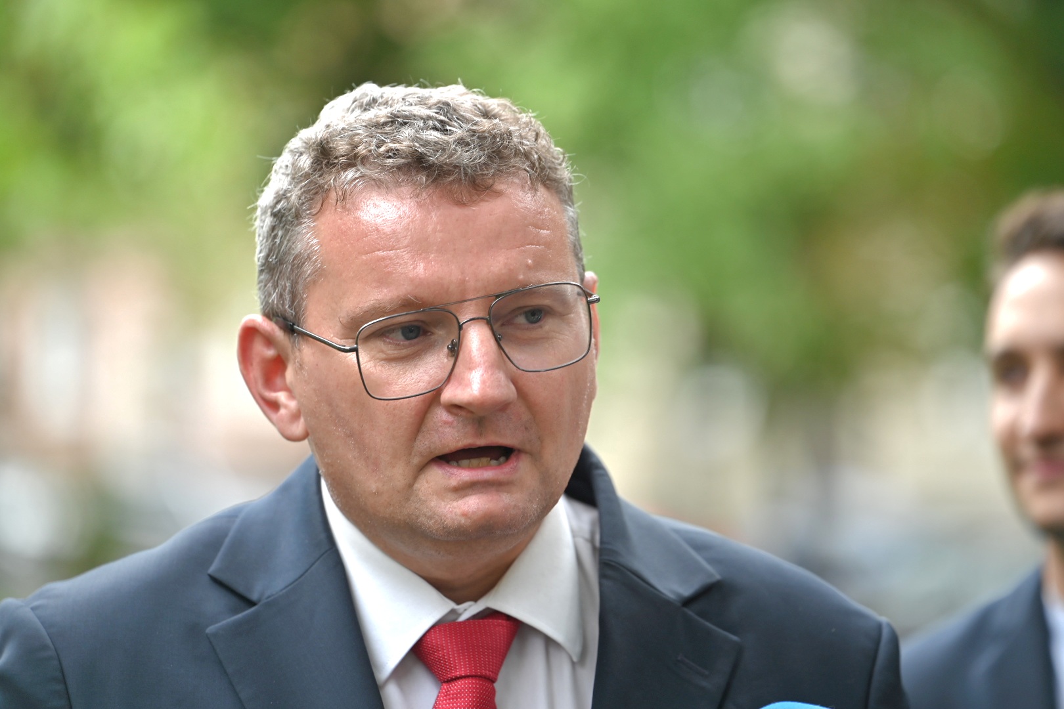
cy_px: 354
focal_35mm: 180
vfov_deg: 7.6
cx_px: 532
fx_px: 5320
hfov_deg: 11.4
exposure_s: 1/250
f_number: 3.2
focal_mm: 180
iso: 100
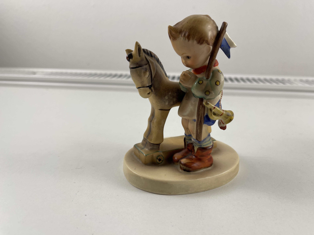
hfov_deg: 69.4
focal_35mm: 25
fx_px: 227
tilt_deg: -19.2
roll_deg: +0.1
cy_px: 118
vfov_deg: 54.9
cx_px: 157
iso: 32
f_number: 1.6
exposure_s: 1/244
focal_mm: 5.1
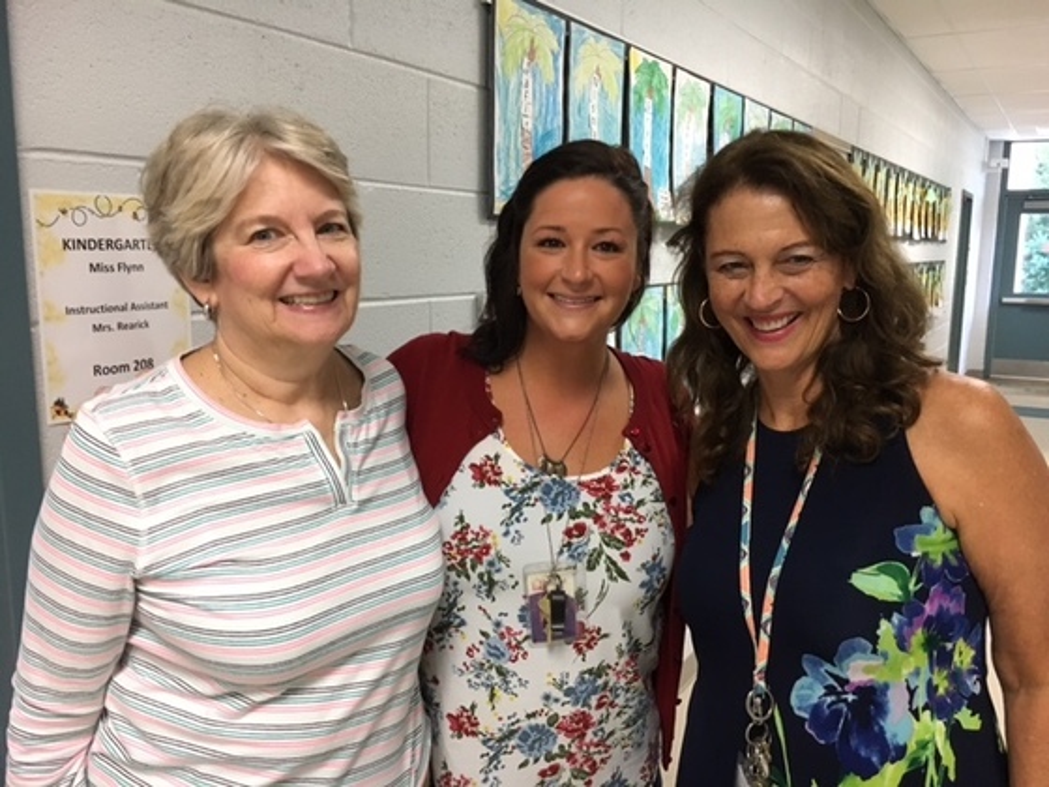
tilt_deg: -8.8
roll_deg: -0.6
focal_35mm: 29
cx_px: 524
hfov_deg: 61.7
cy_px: 394
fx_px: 879
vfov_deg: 48.2
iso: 200
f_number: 2.2
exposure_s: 1/30
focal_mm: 4.15
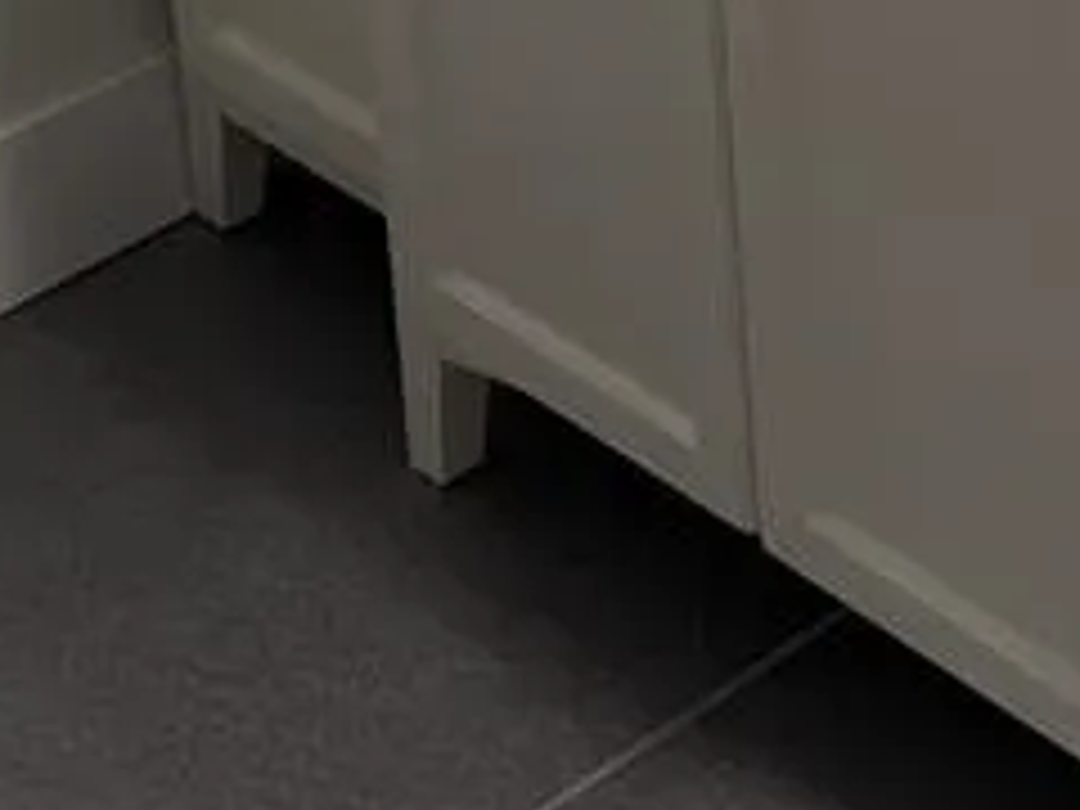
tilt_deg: -16.5
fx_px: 4462
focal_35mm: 143
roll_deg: +2.3
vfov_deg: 9.3
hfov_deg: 13.4
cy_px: -1118
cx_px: 1364
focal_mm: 6.76
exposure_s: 1/120
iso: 80
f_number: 1.78
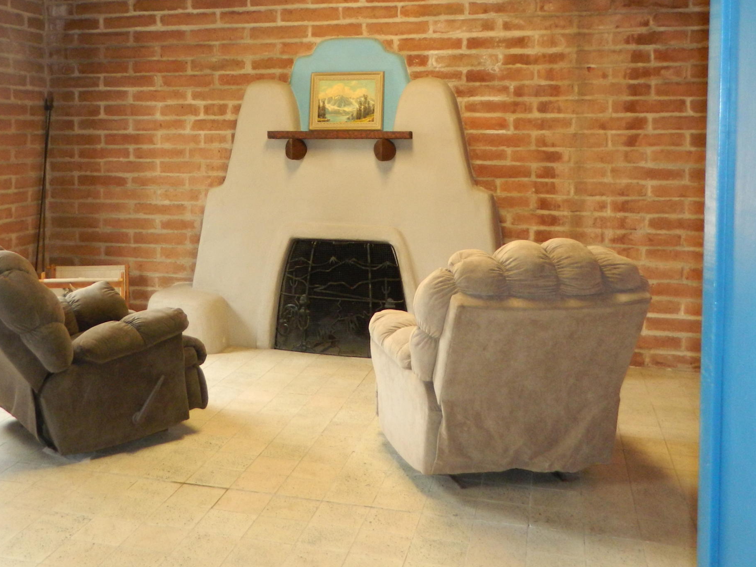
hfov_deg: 45.3
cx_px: 274
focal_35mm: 41
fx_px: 895
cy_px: 172
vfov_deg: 34.7
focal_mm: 4.5
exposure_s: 1/30
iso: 200
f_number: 3.1
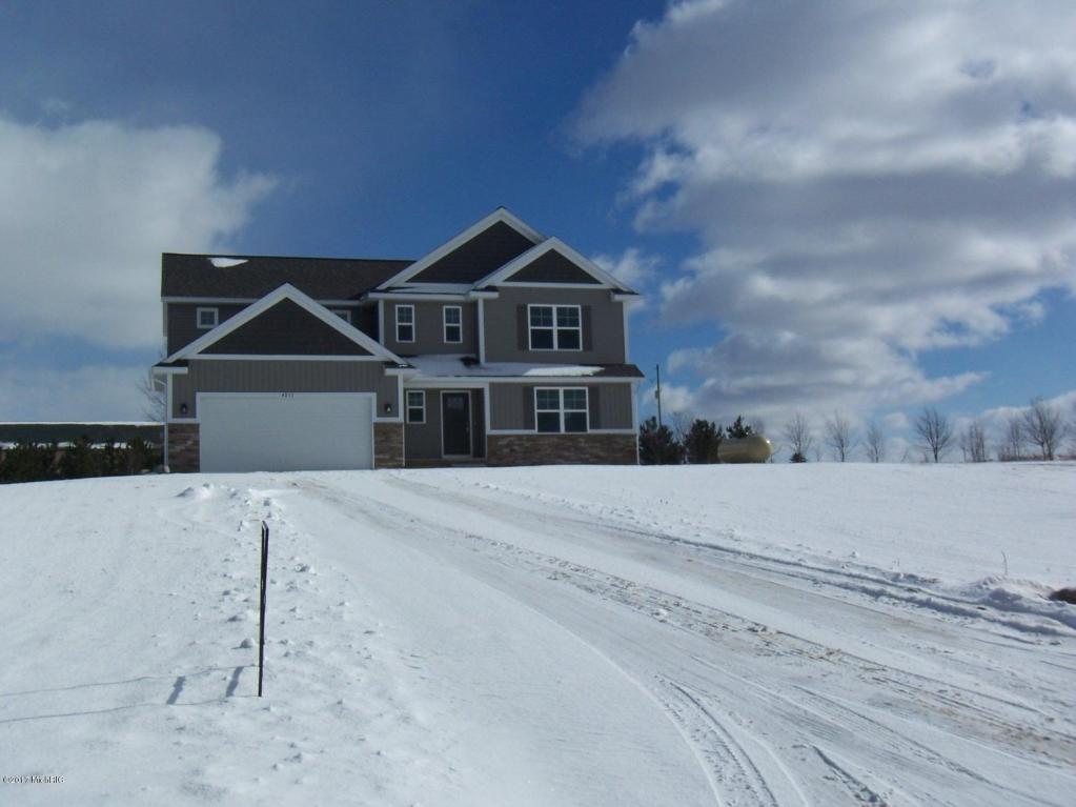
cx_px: 538
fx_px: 1212
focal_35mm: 39
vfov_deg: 36.8
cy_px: 404
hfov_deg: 47.9
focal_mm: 6.4
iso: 64
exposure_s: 1/800
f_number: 7.1
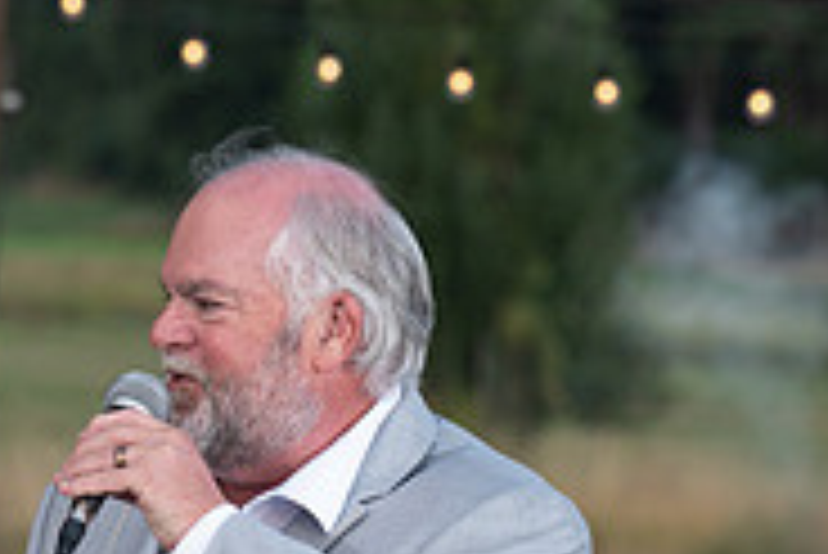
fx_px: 10864
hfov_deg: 4.4
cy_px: 615
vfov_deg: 2.9
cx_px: 18
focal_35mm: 472
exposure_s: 1/200
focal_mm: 150
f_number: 6.3
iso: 320
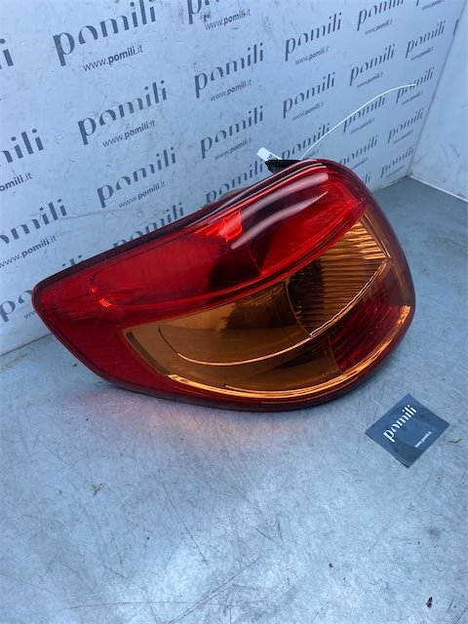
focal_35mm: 26
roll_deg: -9.0
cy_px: 312
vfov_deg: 67.3
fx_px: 469
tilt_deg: -39.5
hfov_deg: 53.1
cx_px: 234
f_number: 1.8
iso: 32
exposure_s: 1/942
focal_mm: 4.25
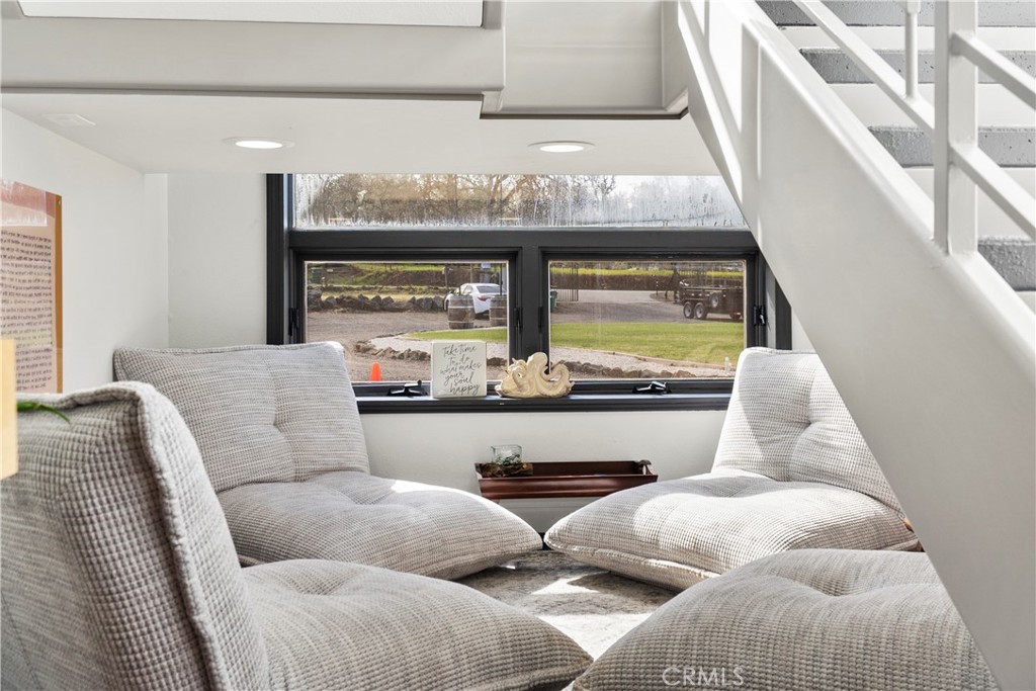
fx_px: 892
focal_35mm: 31
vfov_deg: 42.3
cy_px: 346
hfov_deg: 60.3
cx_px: 518
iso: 320
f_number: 5
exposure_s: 1/80
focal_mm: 21
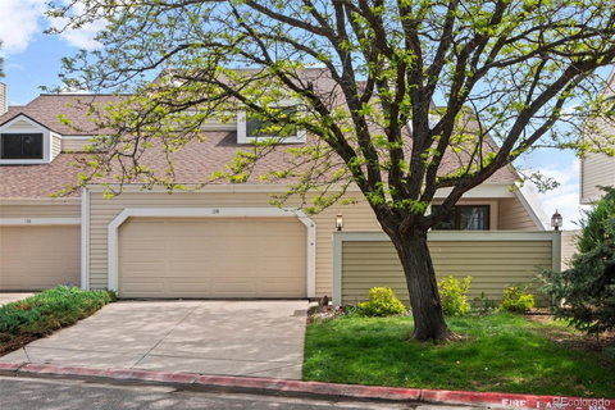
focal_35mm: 35
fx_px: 598
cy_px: 205
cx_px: 308
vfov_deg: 37.9
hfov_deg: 54.4
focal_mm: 35
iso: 320
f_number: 9
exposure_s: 1/80
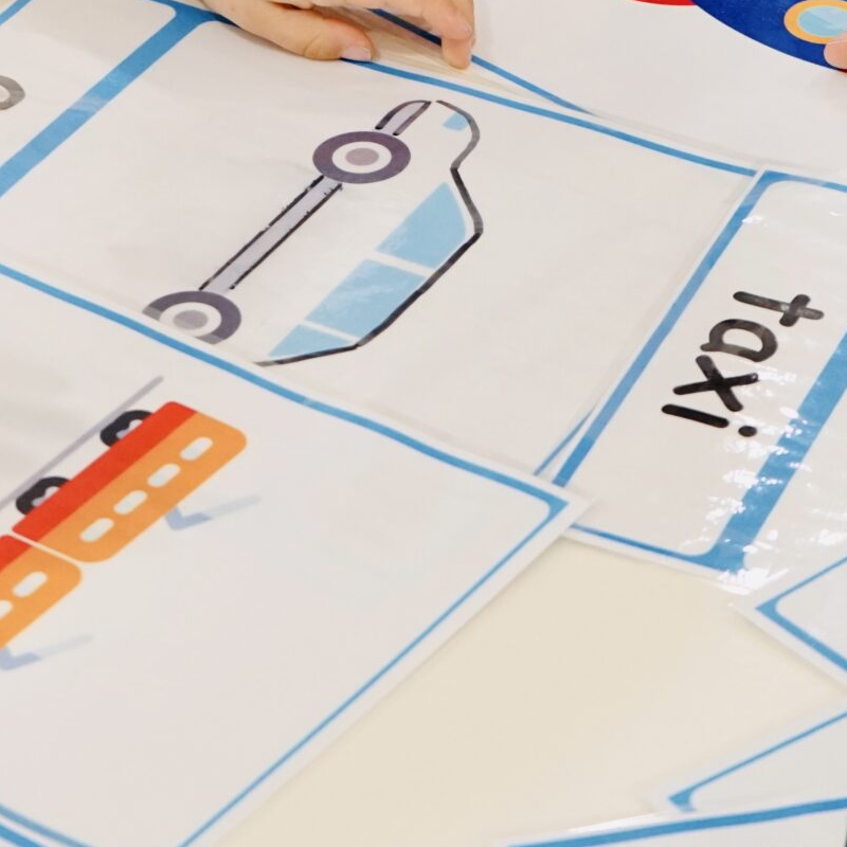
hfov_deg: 10.0
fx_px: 4817
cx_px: 355
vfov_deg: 10.0
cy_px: 87
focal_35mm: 174
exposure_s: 1/200
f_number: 5.6
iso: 2000
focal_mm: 64
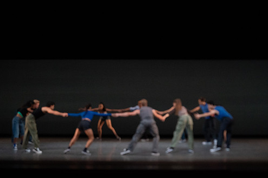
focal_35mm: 114
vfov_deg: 12.0
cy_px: 75
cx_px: 139
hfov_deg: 18.0
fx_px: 848
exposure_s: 1/400
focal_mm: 97
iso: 8000
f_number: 5
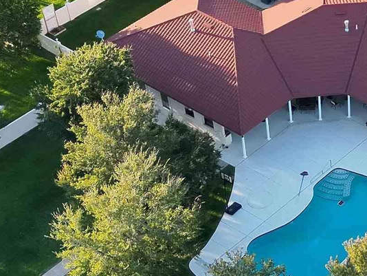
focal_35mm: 92
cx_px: 392
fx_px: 976
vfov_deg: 16.0
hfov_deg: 20.4
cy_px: 203
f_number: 1.7
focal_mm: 6.72
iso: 160
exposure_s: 1/640
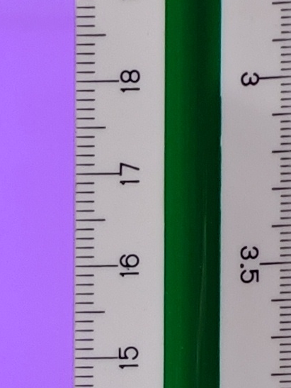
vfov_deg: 4.1
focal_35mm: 477
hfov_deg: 3.1
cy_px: 778
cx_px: -372
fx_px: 5340
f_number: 2.4
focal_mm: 7.48
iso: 400
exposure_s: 1/15.6
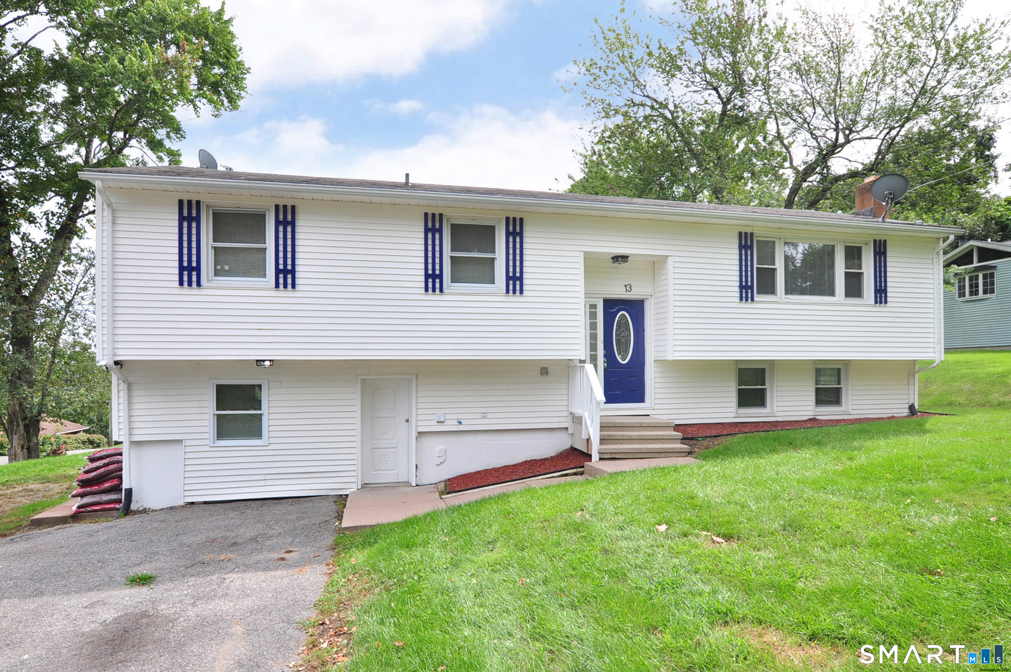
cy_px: 336
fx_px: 547
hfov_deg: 85.5
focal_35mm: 20
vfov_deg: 63.1
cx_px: 506
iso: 320
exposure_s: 1/250
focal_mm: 13
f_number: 8
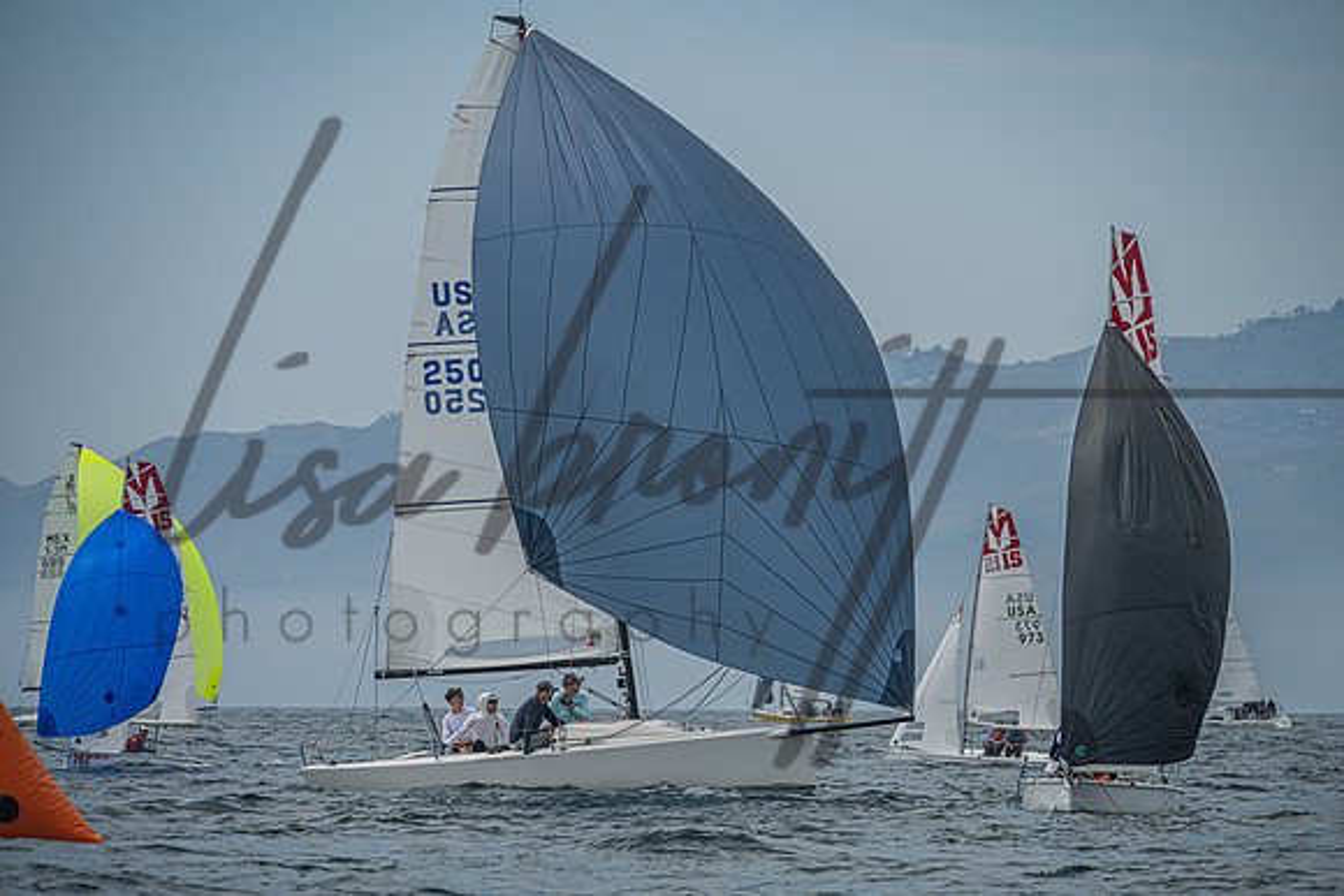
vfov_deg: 4.6
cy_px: 454
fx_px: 11280
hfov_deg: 6.8
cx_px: 722
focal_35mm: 302
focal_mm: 280
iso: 500
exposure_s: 1/4000
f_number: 8
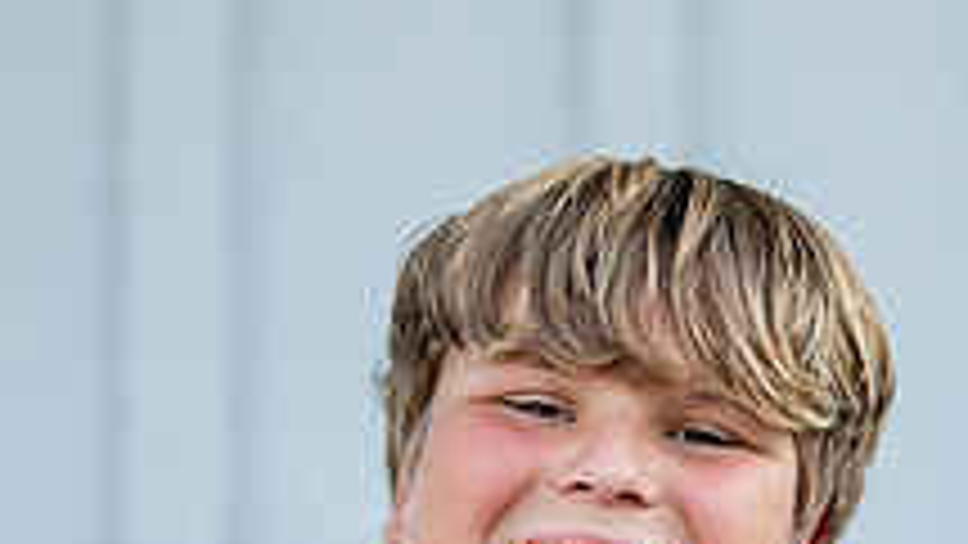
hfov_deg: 12.4
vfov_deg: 6.9
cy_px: 764
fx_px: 4467
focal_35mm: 174
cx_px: 653
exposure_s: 1/2500
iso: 160
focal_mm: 50
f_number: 1.2
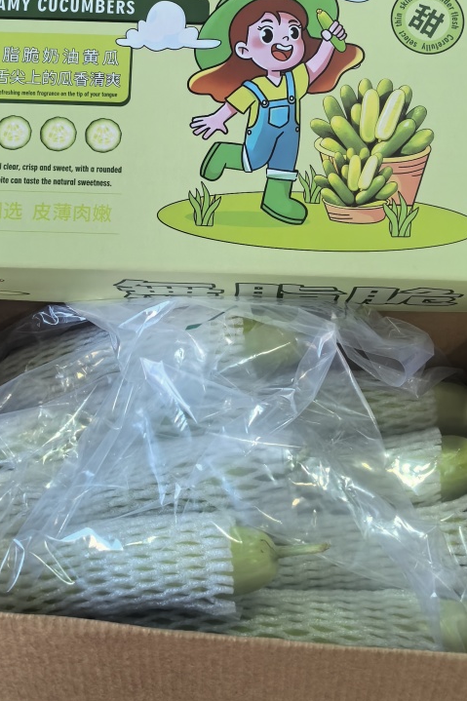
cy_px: 220
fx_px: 1051
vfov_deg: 36.4
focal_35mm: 54
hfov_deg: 25.0
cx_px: 237
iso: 125
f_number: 2
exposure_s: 1/100
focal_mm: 5.72
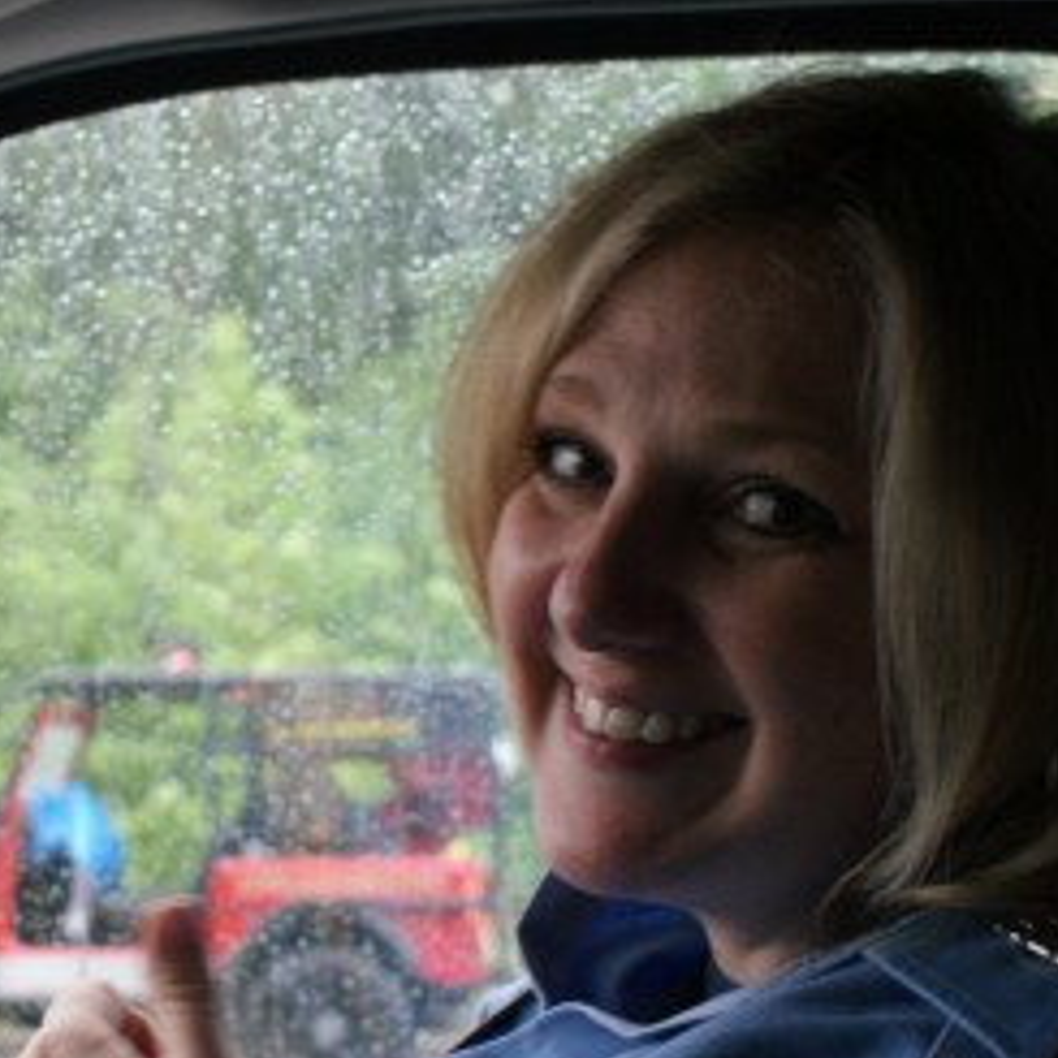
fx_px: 2766
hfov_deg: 21.2
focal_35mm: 80
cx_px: 108
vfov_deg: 21.7
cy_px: 531
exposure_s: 1/8
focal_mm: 24
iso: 400
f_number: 4.5
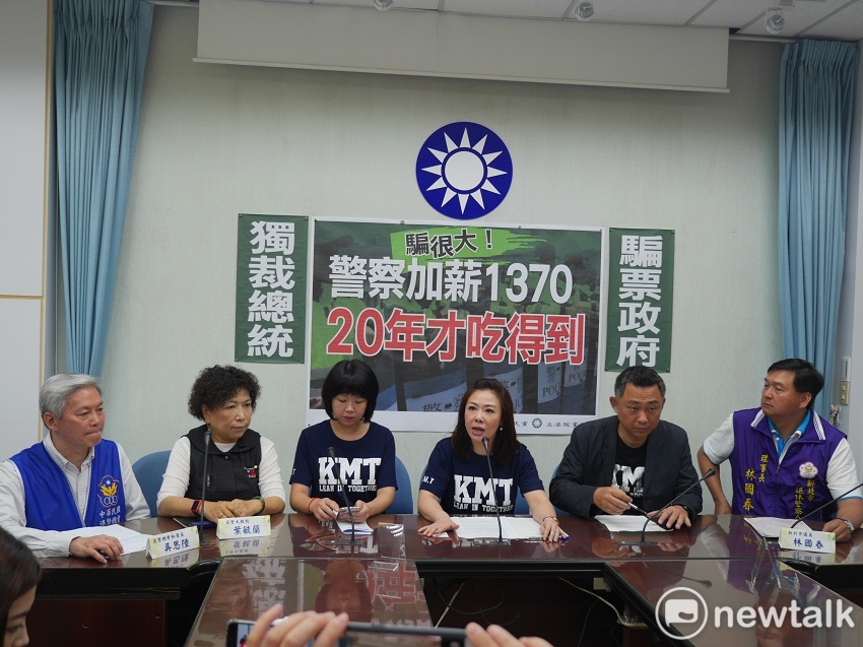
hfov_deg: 54.0
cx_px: 432
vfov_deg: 41.8
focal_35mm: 34
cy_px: 324
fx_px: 847
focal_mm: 17
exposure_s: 1/80
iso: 200
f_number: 2.8
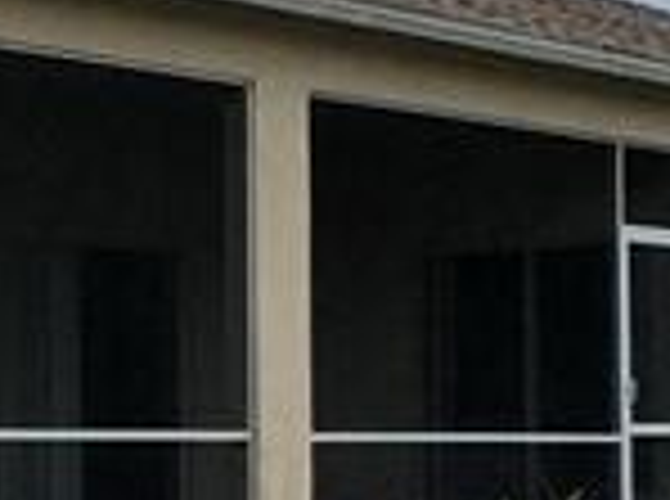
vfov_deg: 7.7
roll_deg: +0.6
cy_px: 333
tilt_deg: -0.1
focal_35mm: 193
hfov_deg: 10.2
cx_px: -45
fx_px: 3727
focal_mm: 4
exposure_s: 1/6897
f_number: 1.8
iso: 20
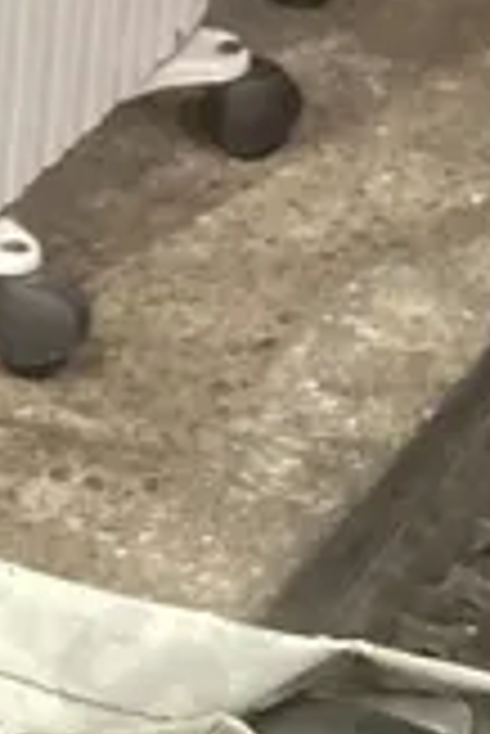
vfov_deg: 9.9
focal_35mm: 183
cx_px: -670
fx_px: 3728
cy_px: 1765
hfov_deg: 7.1
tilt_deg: -46.1
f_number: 1.8
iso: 320
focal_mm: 3.99
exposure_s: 1/33
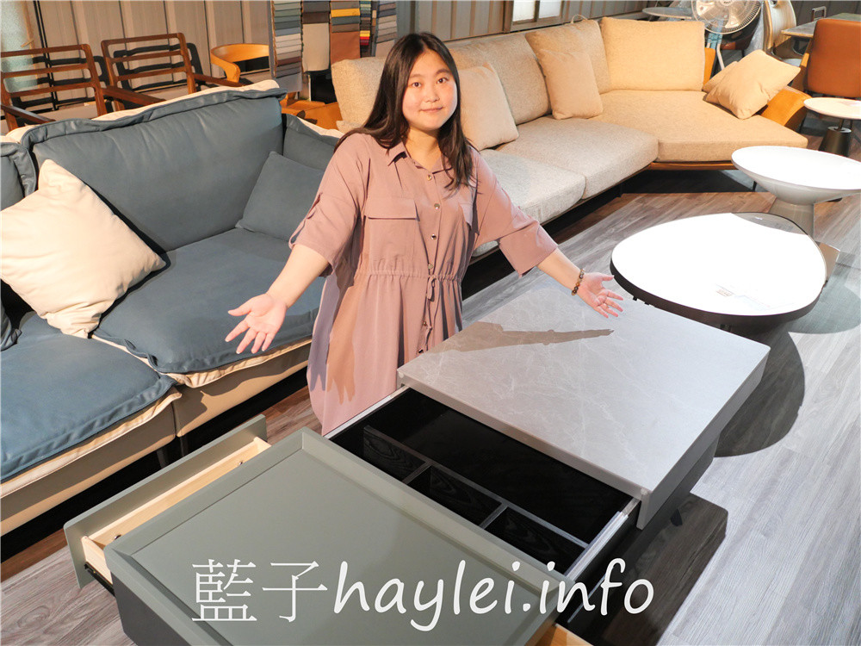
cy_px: 323
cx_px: 430
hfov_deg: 60.0
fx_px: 746
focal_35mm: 30
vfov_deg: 46.8
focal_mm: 15
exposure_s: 1/125
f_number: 1.7
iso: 2000
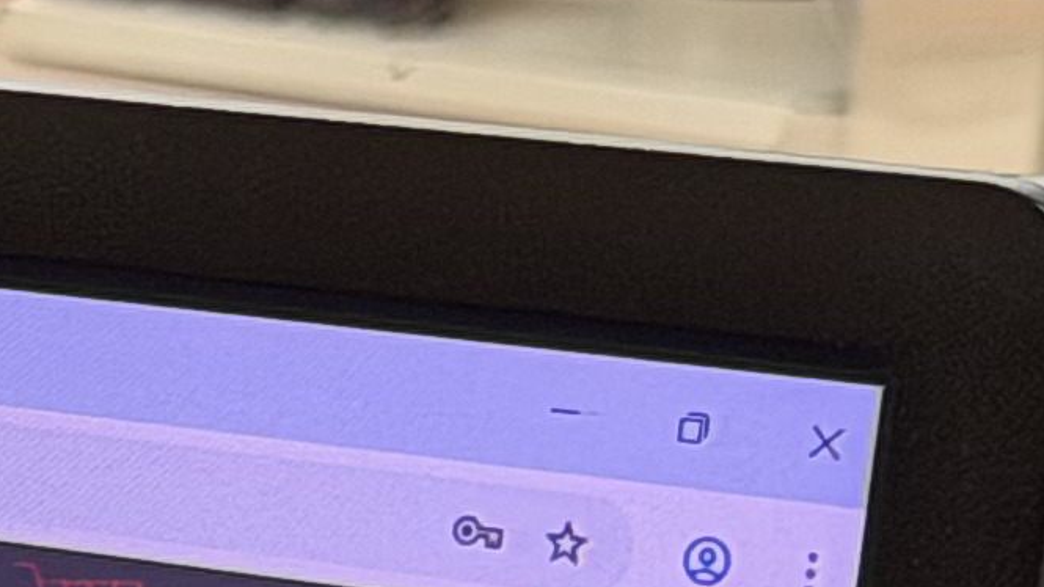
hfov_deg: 6.3
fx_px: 8775
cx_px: -1969
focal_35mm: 317
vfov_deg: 3.8
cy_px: 1559
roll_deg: +1.1
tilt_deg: -20.2
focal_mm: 6.76
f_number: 1.78
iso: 64
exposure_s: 1/50
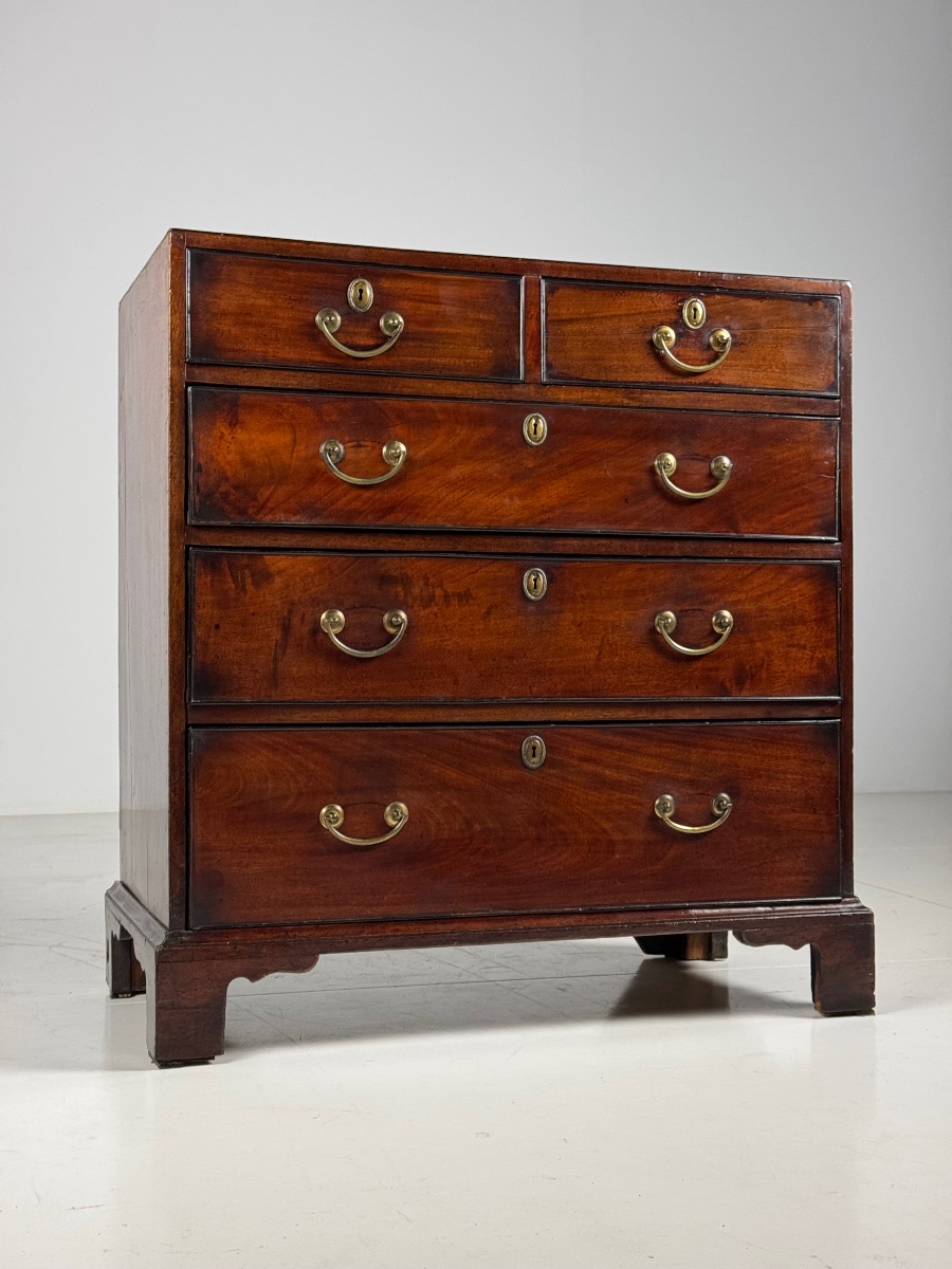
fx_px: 1760
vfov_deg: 39.7
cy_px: 634
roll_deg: +0.6
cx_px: 476
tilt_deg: +1.1
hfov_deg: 30.3
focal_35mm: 48
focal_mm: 6.76
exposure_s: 1/50
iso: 250
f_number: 1.78
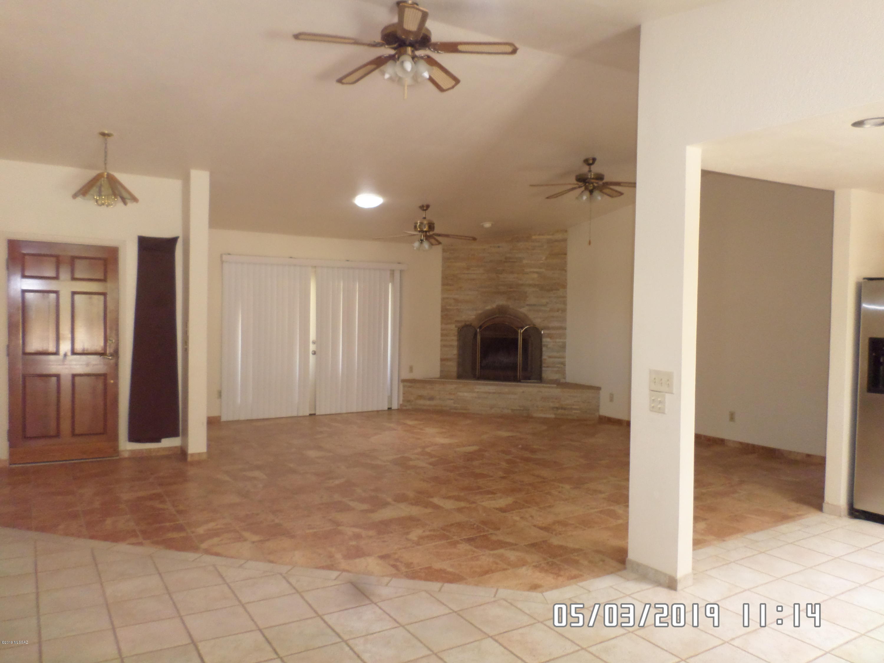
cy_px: 332
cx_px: 442
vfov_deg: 54.9
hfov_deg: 69.4
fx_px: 638
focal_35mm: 25
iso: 240
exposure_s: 1/30
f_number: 2.5
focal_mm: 4.5
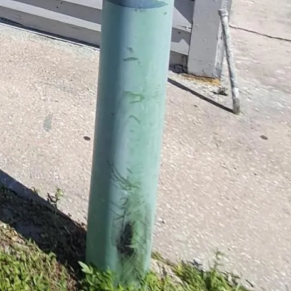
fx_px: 580
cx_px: -99
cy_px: -119
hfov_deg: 24.2
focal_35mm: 61
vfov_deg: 23.7
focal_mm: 1.64
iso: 40
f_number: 2.2
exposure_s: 1/1312
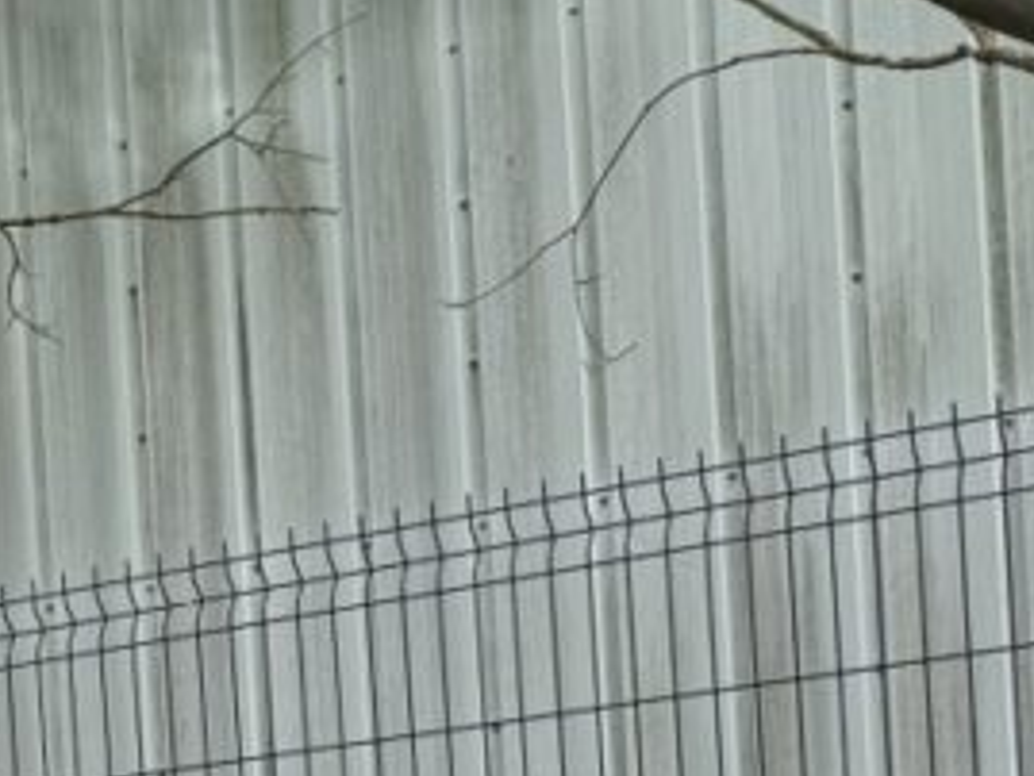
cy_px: 1356
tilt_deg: -1.6
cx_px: -1165
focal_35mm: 107
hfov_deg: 14.5
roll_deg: +5.1
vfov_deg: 12.7
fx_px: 3198
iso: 80
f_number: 1.78
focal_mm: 6.76
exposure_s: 1/1172
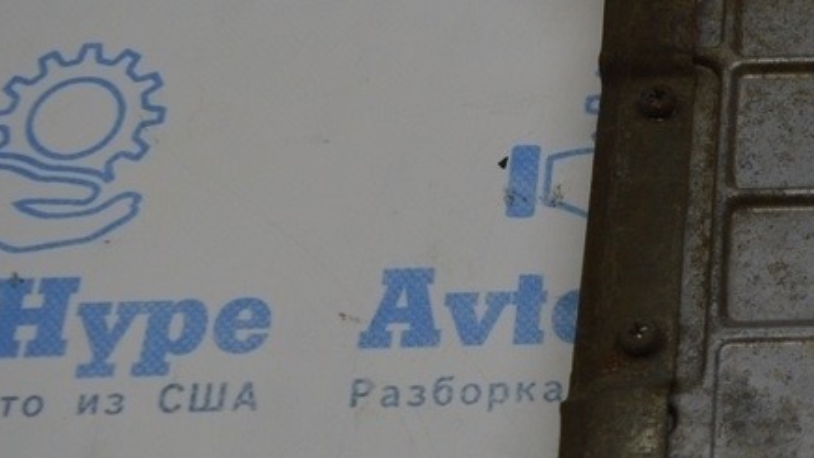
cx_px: 943
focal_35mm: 81
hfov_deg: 24.1
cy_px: 321
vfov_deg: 14.9
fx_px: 1749
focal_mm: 22
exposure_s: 1/125
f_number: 5.6
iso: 400
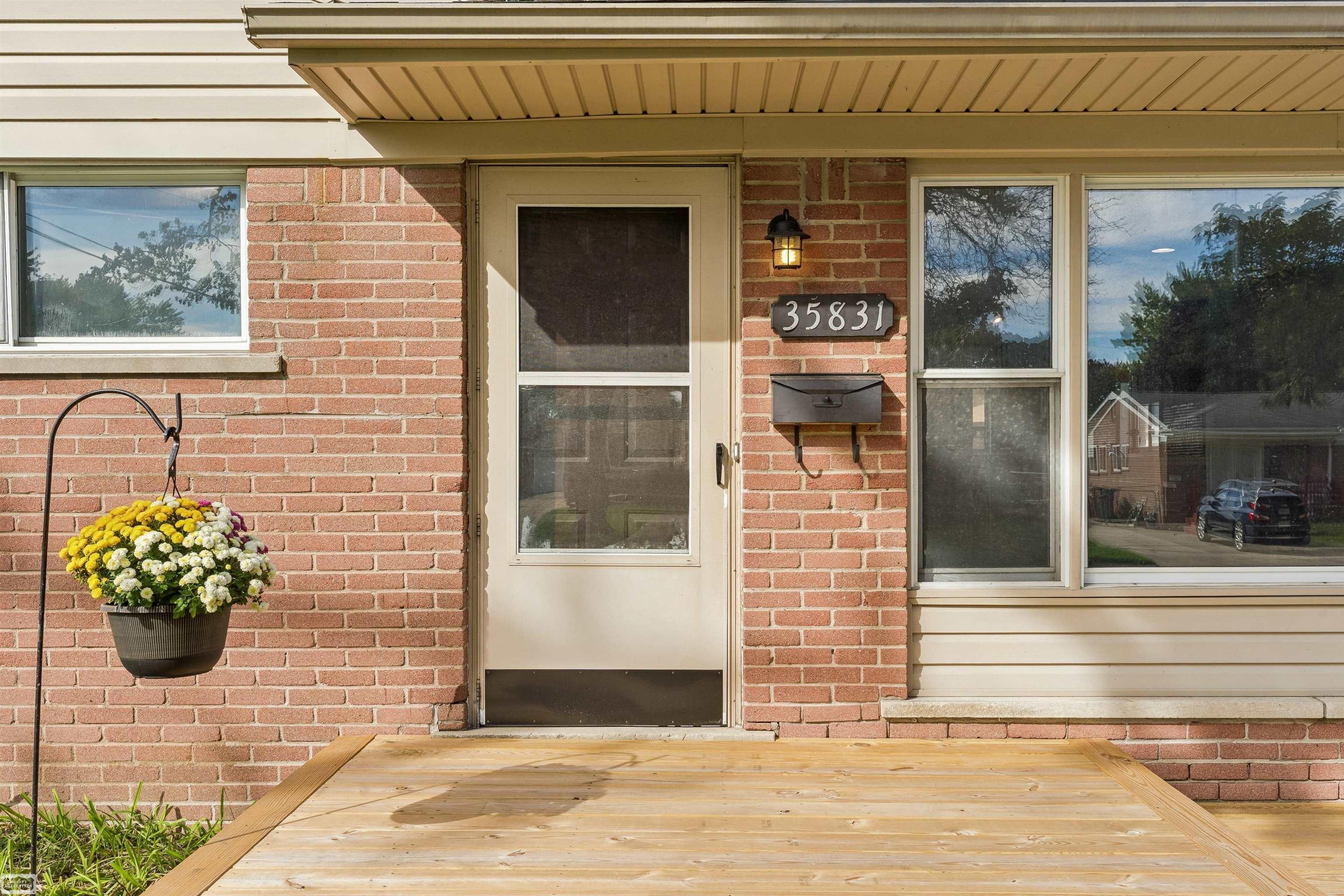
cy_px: 448
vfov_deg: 43.6
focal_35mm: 30
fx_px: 1120
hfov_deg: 61.9
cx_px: 672
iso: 200
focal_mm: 30
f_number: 11
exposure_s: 1/80
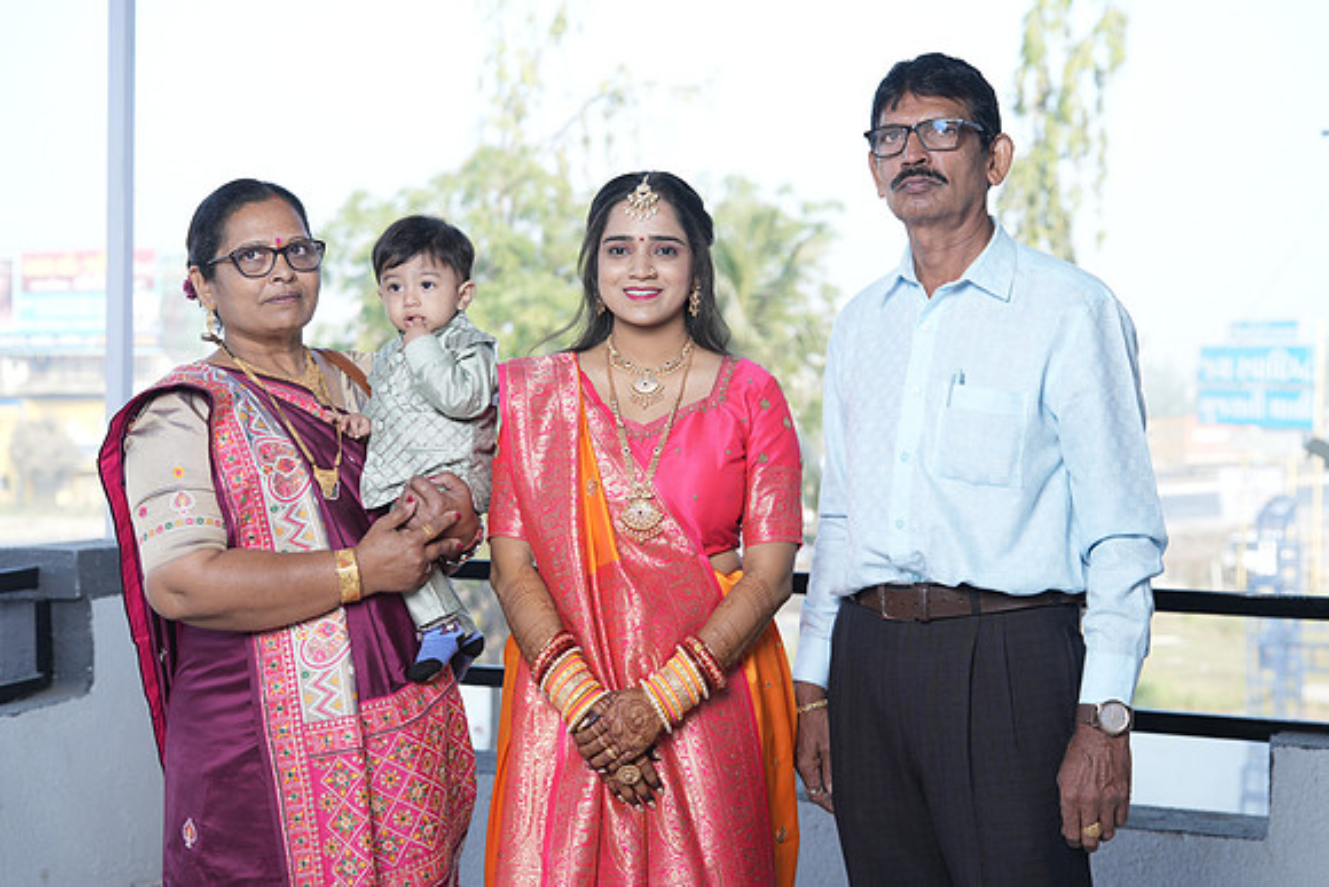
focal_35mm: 50
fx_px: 1846
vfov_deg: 27.0
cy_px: 444
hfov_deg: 39.6
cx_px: 664
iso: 400
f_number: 4
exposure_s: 1/500
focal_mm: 50
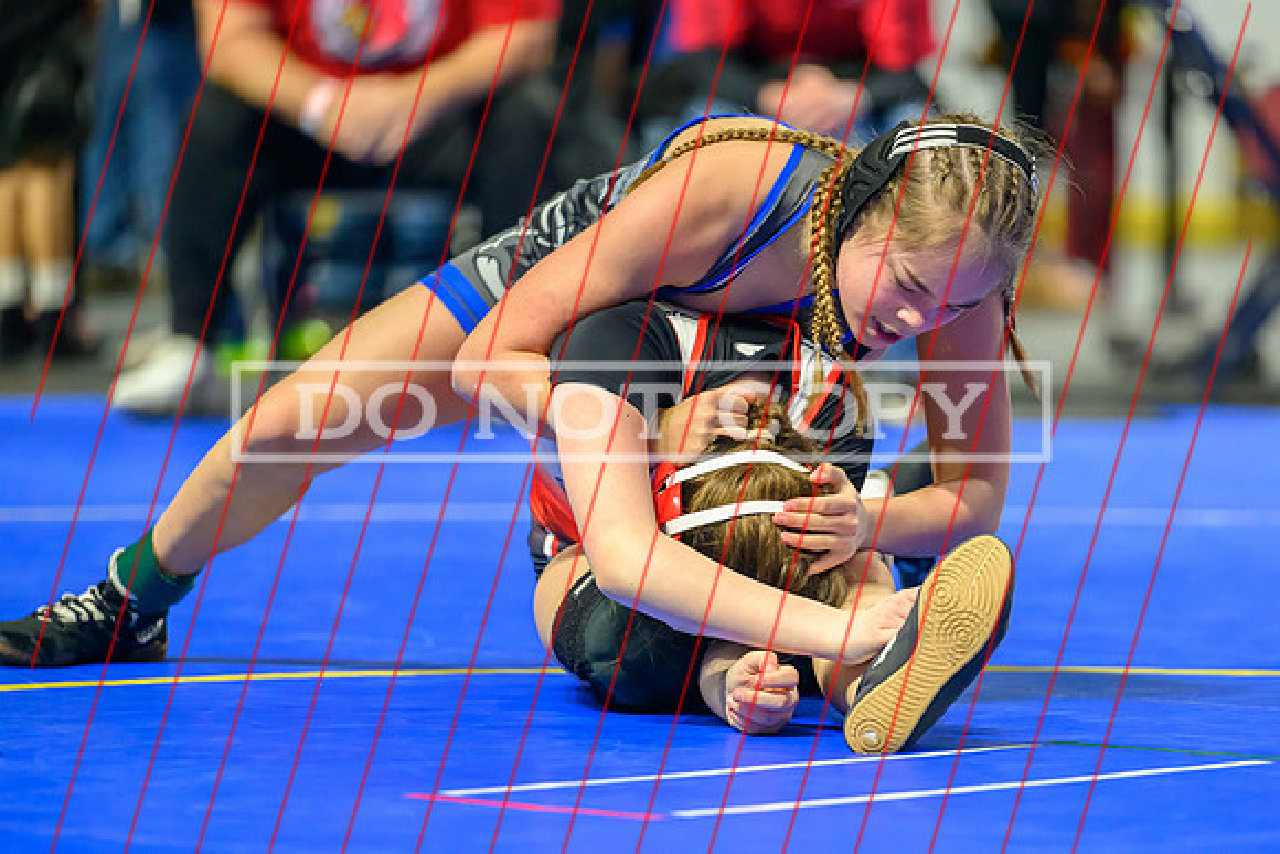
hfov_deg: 8.4
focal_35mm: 246
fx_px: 8732
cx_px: 748
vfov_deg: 5.6
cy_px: 464
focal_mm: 200
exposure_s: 1/800
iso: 3200
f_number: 2.8
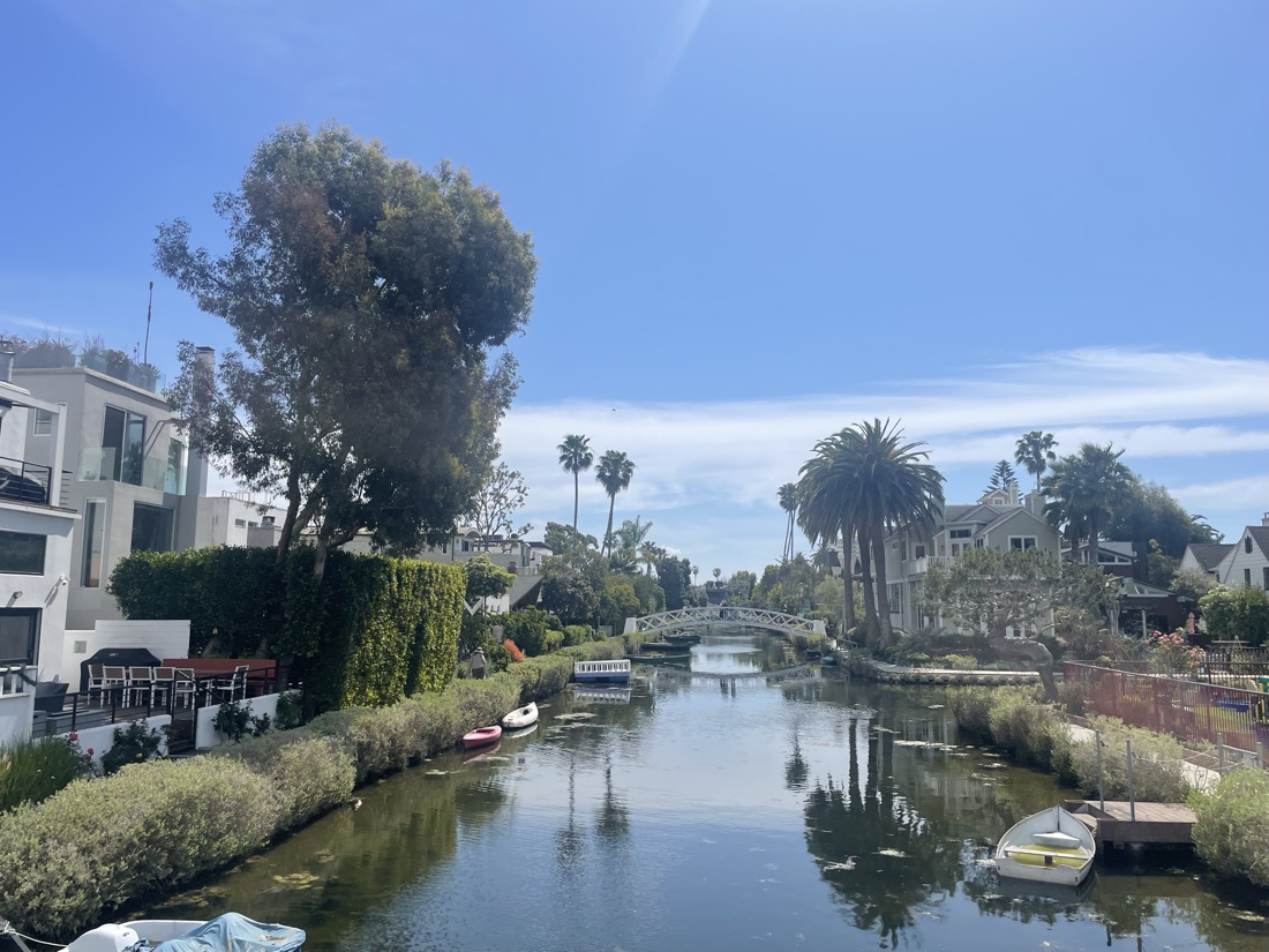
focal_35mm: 26
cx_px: 634
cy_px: 476
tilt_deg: +6.8
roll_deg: +0.0
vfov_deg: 53.1
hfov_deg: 67.3
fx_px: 953
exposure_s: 1/6494
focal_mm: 4.2
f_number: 1.6
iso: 32
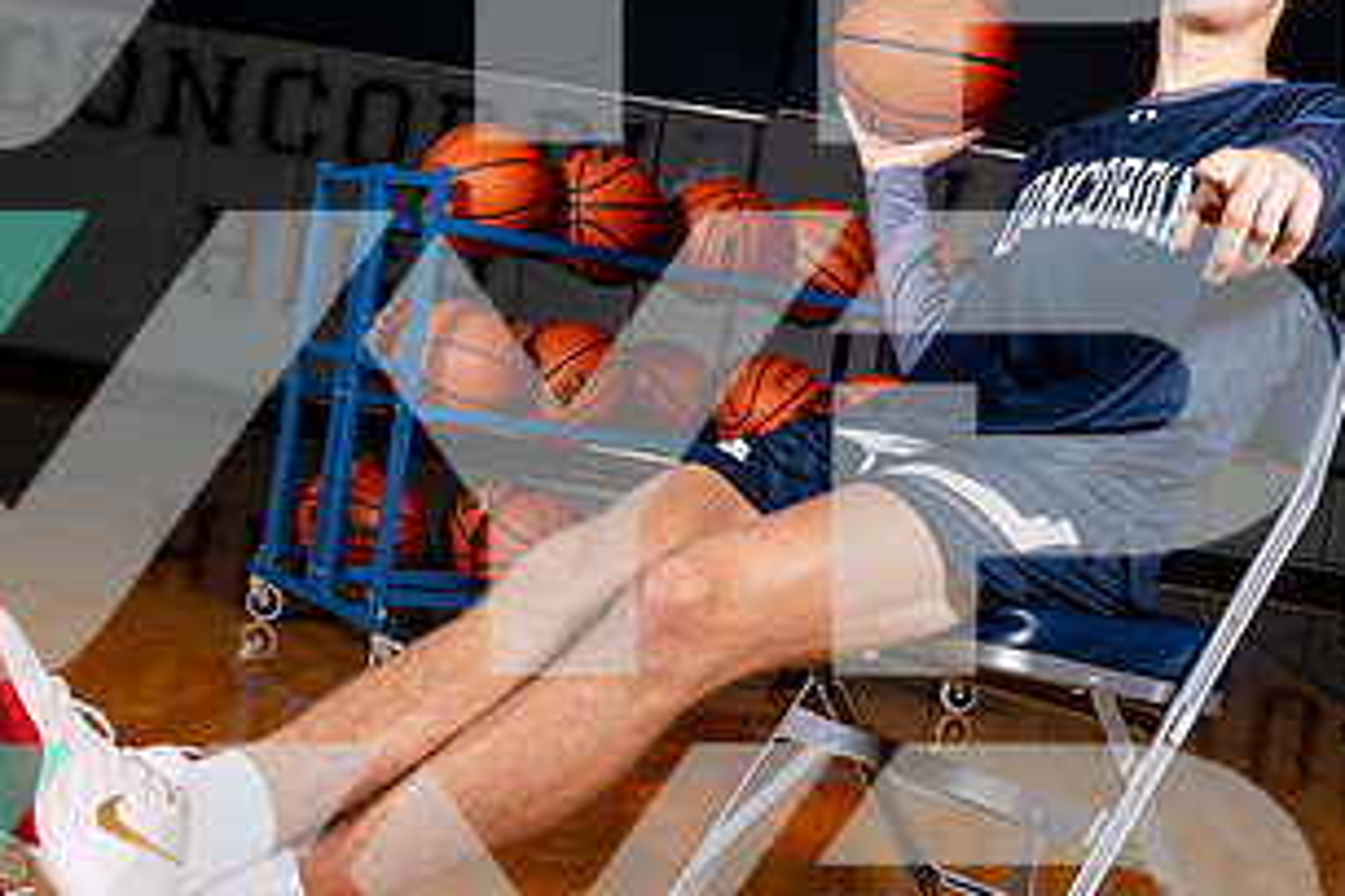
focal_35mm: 55
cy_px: 446
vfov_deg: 24.6
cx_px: 747
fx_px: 2055
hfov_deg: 36.2
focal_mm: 29
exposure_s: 1/125
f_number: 8
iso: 160
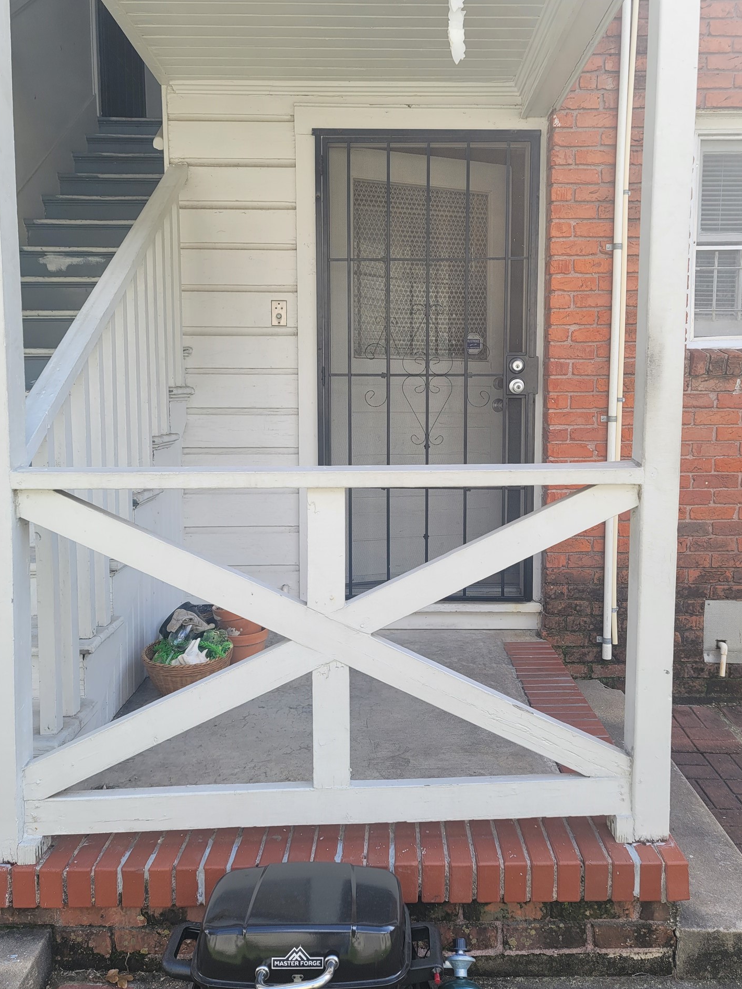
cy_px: 459
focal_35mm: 27
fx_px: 772
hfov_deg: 51.3
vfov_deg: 65.2
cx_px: 394
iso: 20
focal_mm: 7
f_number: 1.8
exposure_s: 1/249
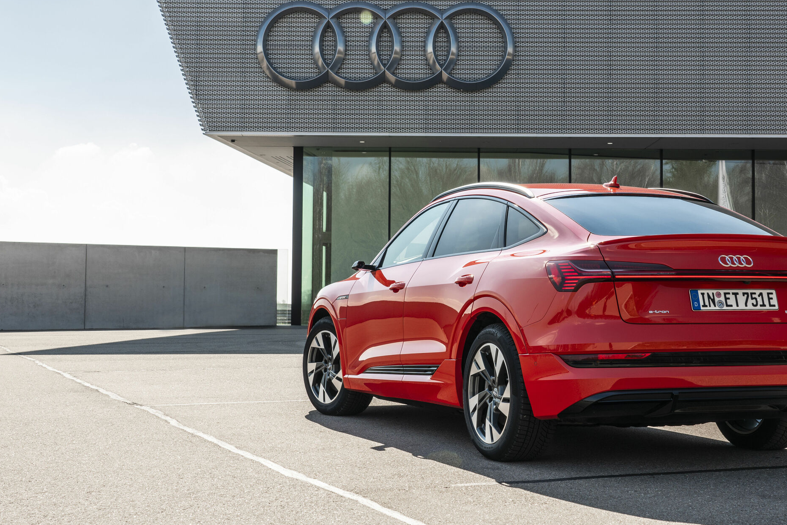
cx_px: 412
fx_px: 1246
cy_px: 224
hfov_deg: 35.0
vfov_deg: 23.8
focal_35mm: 57
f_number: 9
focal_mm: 37
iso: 50
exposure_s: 1/60
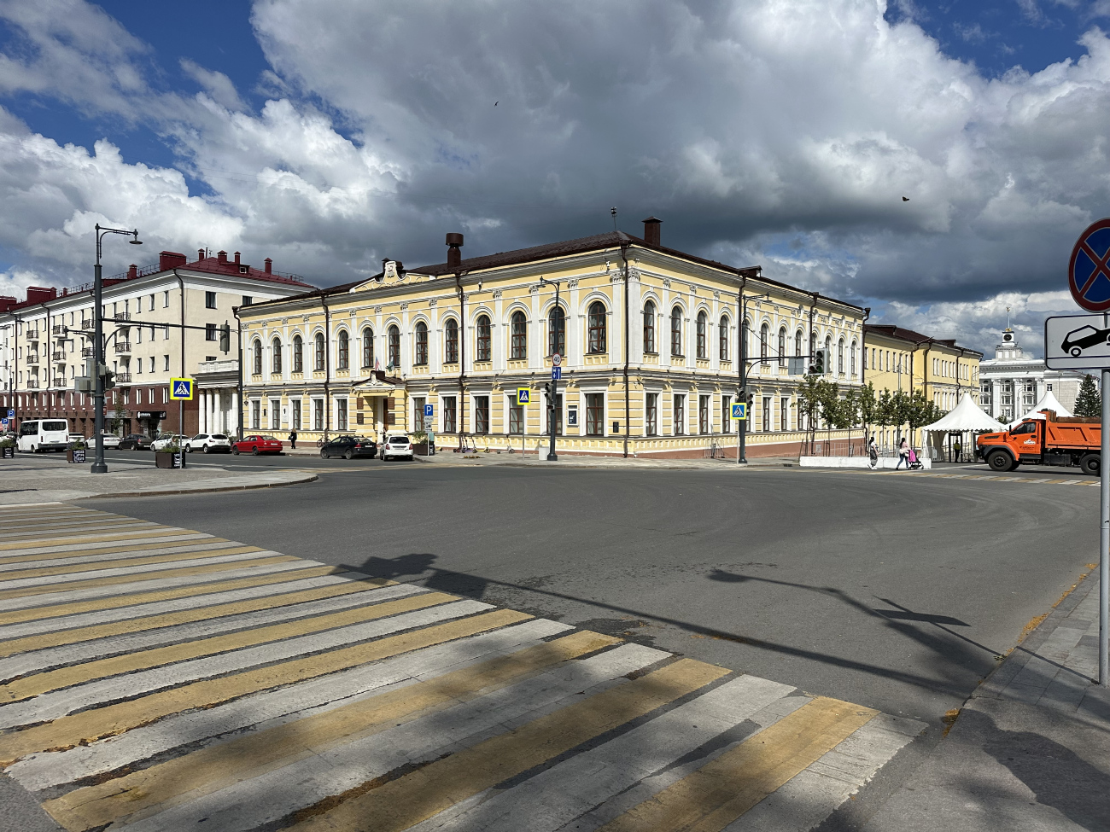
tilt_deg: +0.1
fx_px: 770
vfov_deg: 56.8
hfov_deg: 71.6
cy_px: 416
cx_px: 555
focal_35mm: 24
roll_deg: -0.5
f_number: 1.78
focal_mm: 6.86
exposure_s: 1/12048
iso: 80
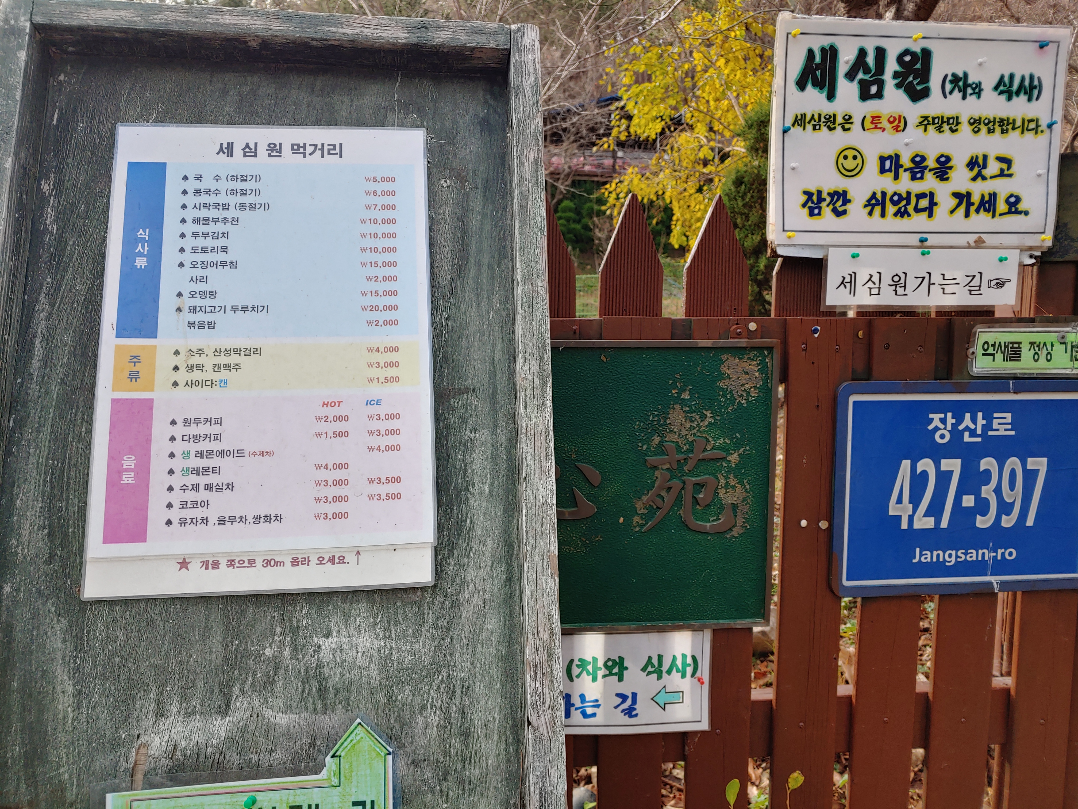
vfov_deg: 54.9
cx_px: 539
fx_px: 779
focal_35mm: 25
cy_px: 404
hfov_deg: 69.4
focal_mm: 4.23
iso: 50
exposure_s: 1/552
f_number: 1.5
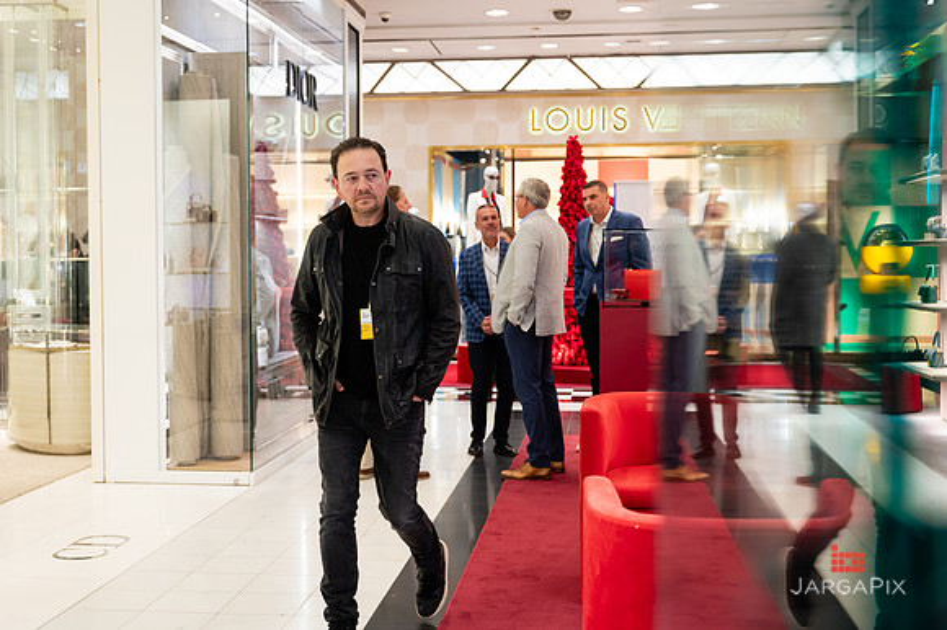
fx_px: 1241
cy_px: 294
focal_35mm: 47
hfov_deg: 41.8
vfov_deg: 28.5
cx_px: 448
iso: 1000
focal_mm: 43
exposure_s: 1/160
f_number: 3.2
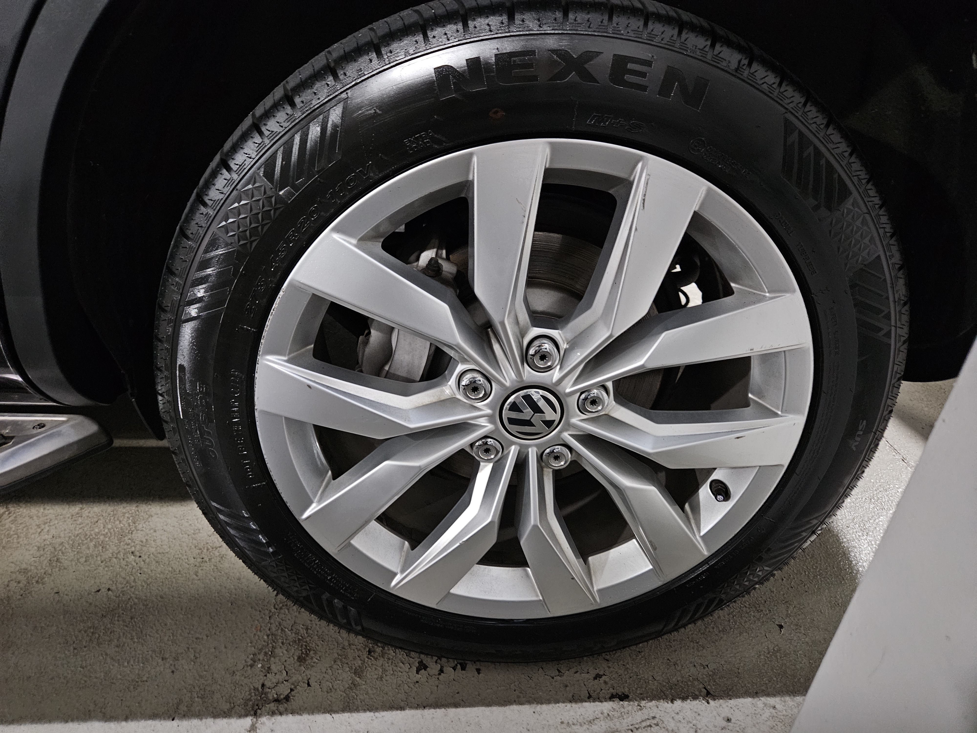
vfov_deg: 58.9
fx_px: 649
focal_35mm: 23
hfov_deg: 73.9
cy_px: 366
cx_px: 488
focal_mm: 5.4
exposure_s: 1/24
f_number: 1.8
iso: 800
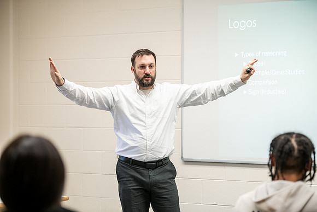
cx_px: 158
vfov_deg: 13.4
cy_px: 106
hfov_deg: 20.0
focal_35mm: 102
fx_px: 898
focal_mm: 102
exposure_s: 1/200
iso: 2000
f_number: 3.2
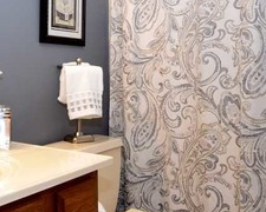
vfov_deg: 31.2
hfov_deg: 37.8
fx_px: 378
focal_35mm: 48
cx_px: 65
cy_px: 72
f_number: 6.3
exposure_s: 1/60
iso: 500
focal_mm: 12
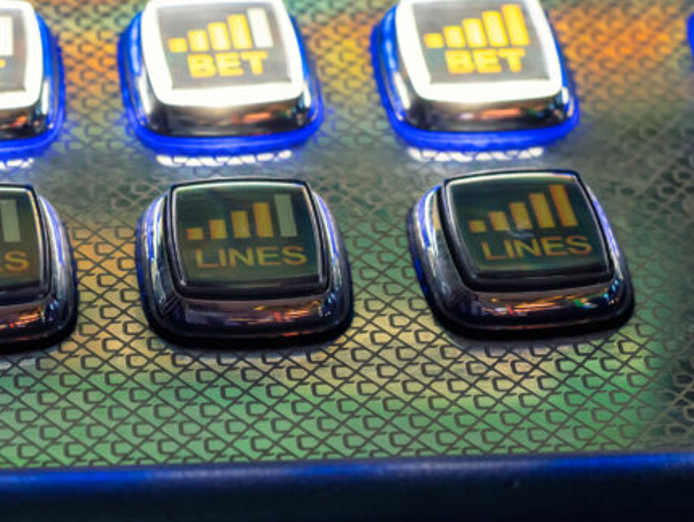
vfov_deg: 13.0
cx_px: 81
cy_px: 157
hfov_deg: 17.0
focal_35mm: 114
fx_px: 2287
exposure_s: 1/60
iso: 2000
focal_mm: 50
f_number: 5.6
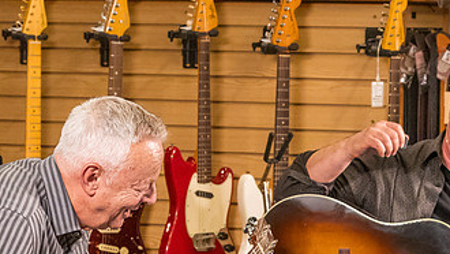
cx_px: 285
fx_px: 2161
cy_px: 309
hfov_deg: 11.9
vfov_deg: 6.7
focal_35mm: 181
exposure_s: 1/200
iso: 20000
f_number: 7.1
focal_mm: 76
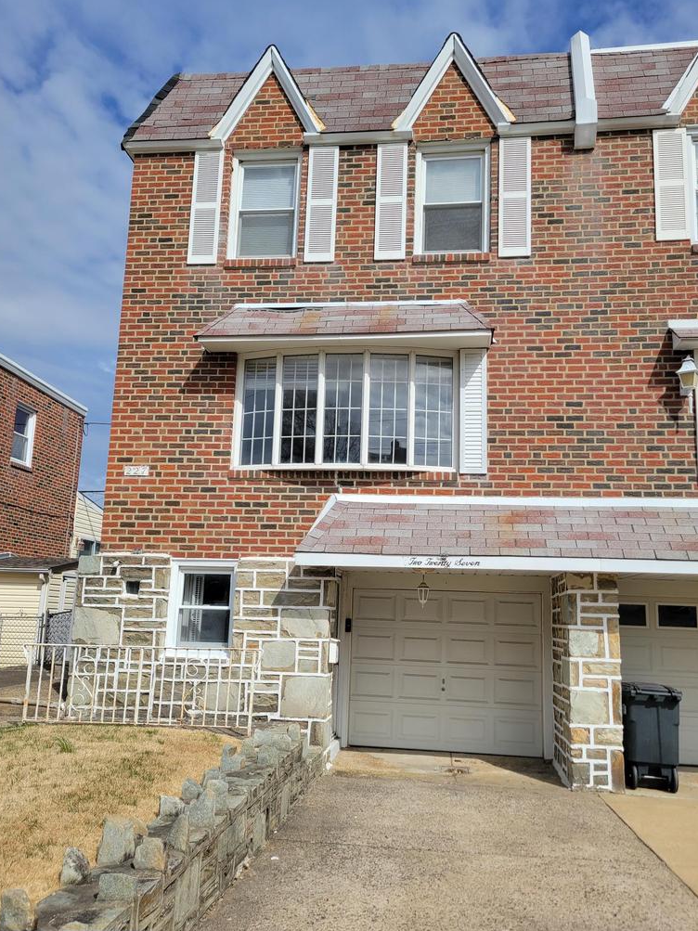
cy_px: 484
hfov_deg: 49.7
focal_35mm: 28
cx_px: 365
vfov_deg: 63.4
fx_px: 753
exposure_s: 1/4629
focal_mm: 5.4
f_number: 1.8
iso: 40
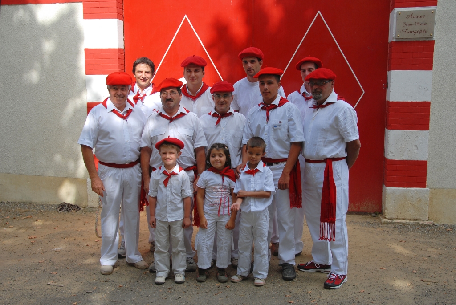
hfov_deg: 49.5
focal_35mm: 39
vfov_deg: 34.3
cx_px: 228
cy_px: 152
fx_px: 494
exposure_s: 1/250
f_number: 5.6
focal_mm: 26
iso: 100
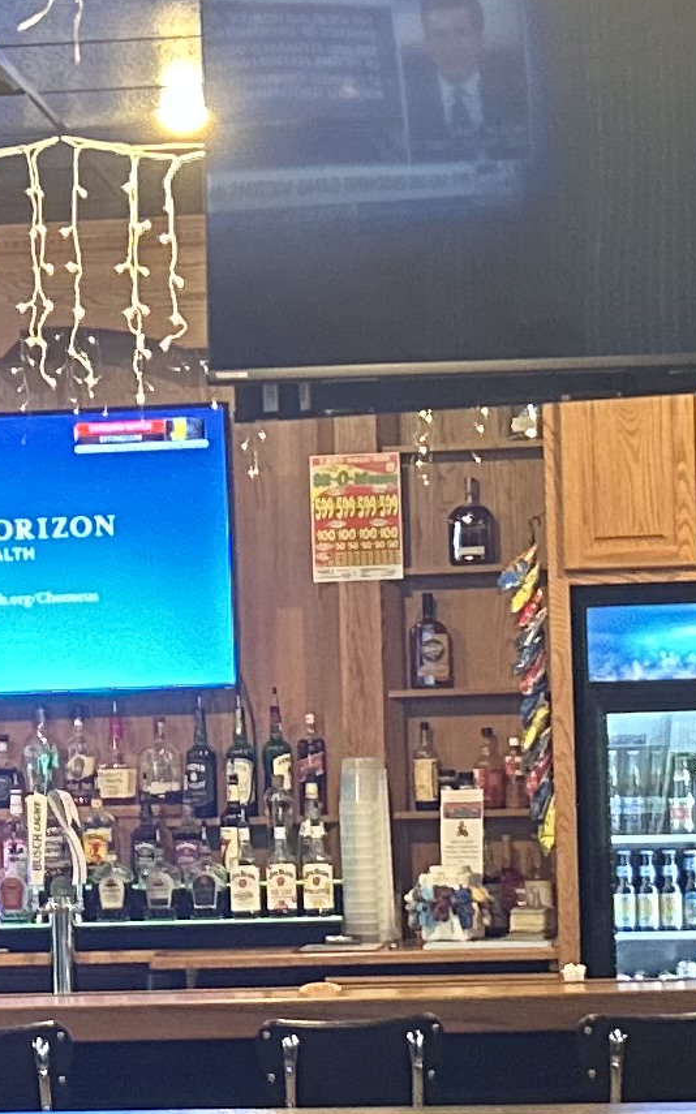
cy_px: 701
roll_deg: +0.2
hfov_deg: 10.0
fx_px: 3947
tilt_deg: -0.2
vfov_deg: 16.0
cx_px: 26
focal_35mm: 130
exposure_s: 1/40
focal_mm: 5.7
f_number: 1.5
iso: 500
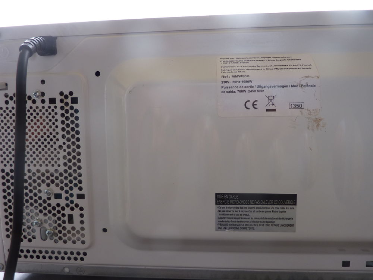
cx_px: 186
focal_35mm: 25
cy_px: 140
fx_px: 269
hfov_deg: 69.4
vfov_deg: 54.9
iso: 80
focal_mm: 4.1
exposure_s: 1/60
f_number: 3.3
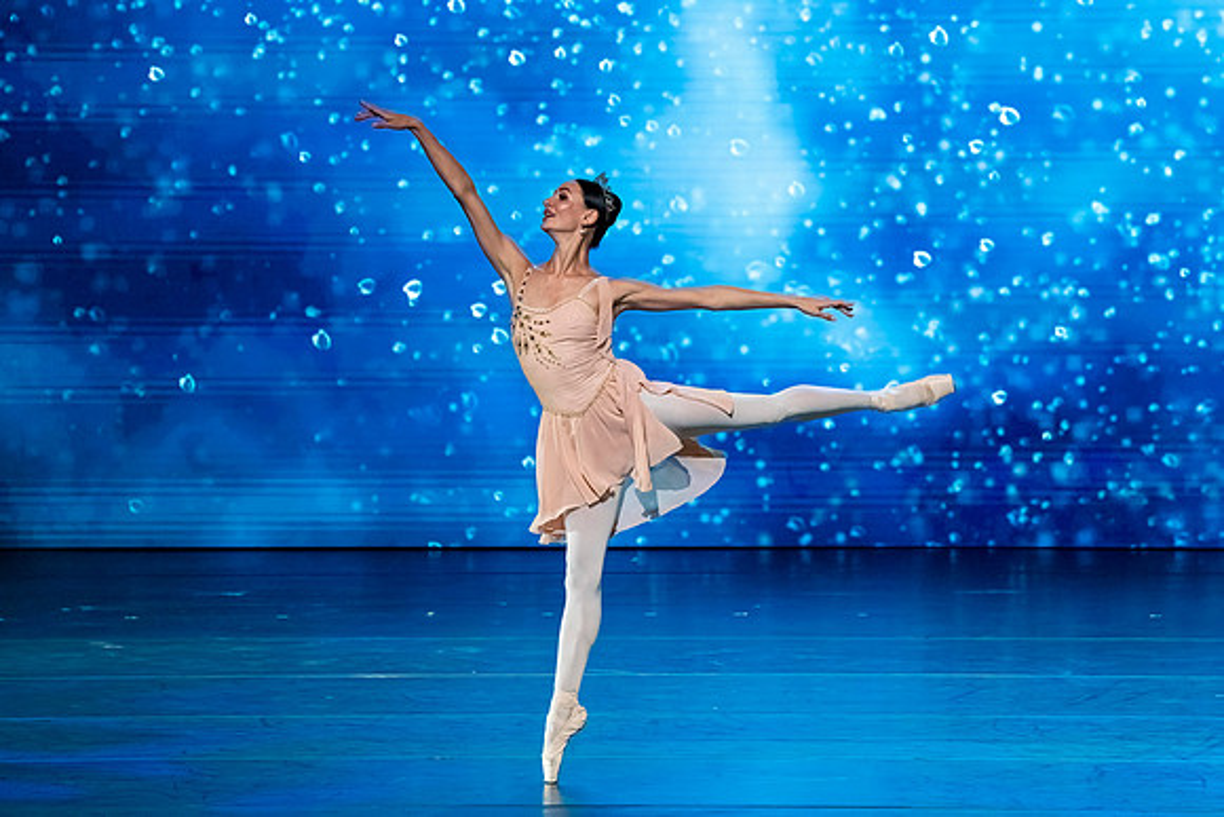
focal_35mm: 352
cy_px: 396
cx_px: 668
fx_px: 11976
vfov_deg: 3.9
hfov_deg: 5.9
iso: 6400
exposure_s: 1/400
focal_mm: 315
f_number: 5.6
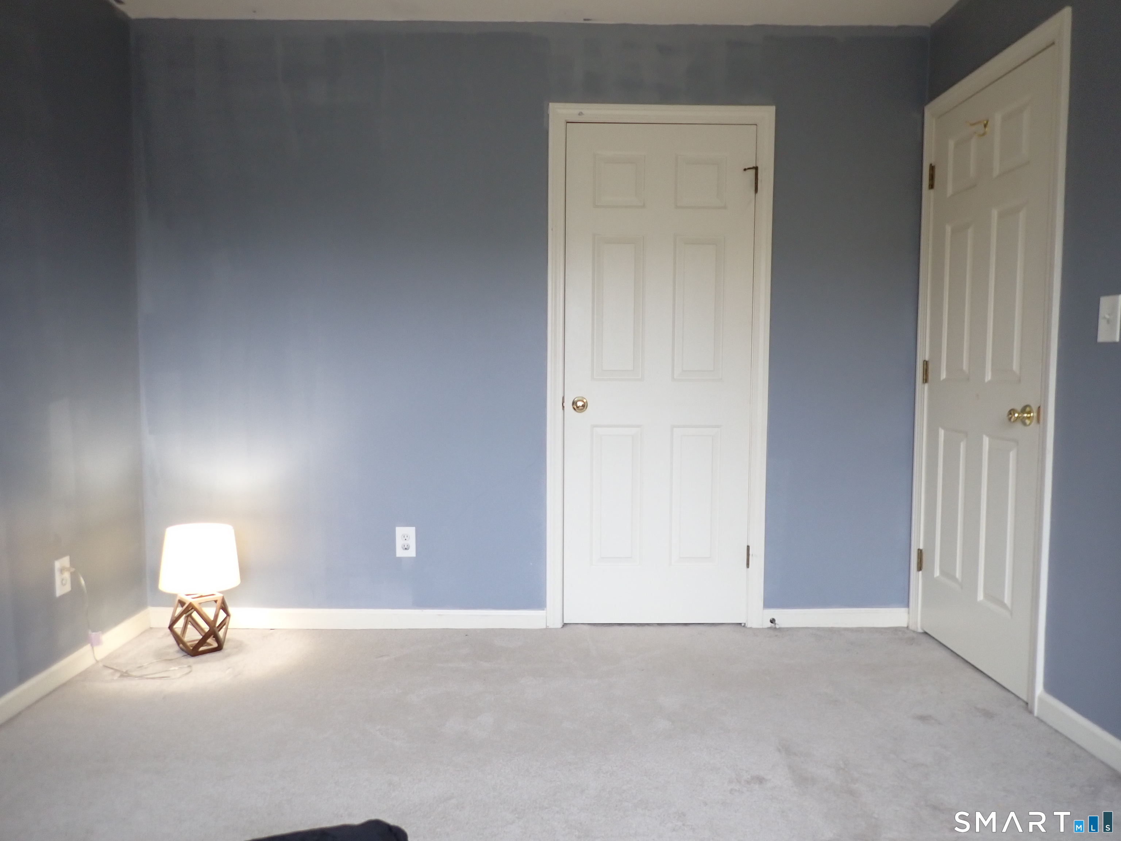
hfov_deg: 69.4
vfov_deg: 54.9
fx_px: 810
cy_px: 420
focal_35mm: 25
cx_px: 560
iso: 200
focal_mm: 4.5
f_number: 2
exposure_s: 1/50
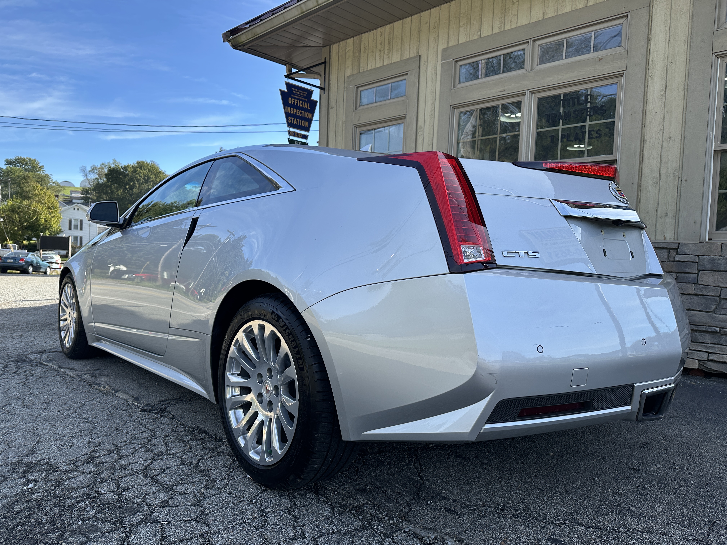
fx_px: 504
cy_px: 272
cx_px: 364
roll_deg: -2.7
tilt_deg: -2.3
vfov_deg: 56.8
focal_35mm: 24
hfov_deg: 71.6
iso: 80
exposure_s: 1/1562
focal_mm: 6.86
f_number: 1.78
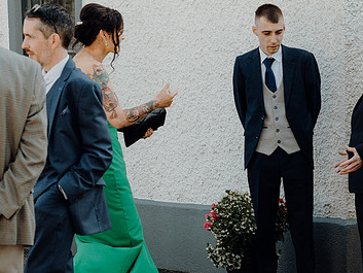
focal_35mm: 166
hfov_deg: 11.9
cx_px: 295
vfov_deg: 8.9
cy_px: 132
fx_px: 1741
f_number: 3.5
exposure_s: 1/320
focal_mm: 70
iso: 125
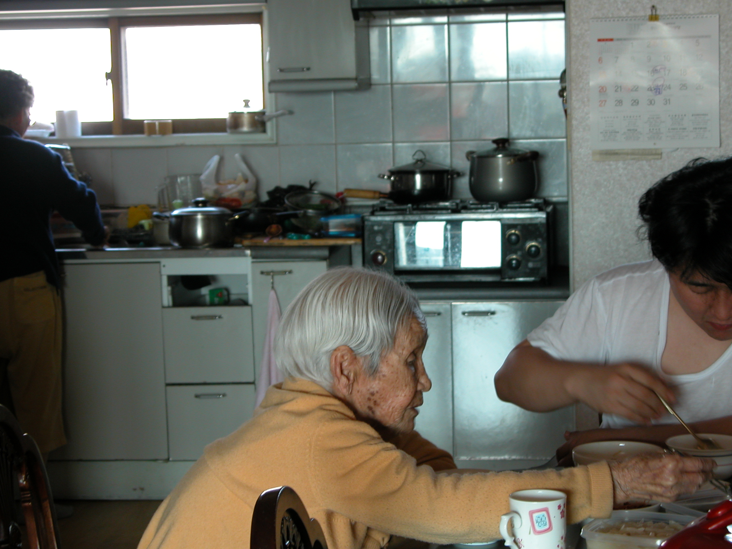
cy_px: 301
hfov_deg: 22.3
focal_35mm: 88
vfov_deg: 16.8
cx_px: 366
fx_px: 1861
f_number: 3.8
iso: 100
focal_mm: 19.9
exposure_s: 1/15.1
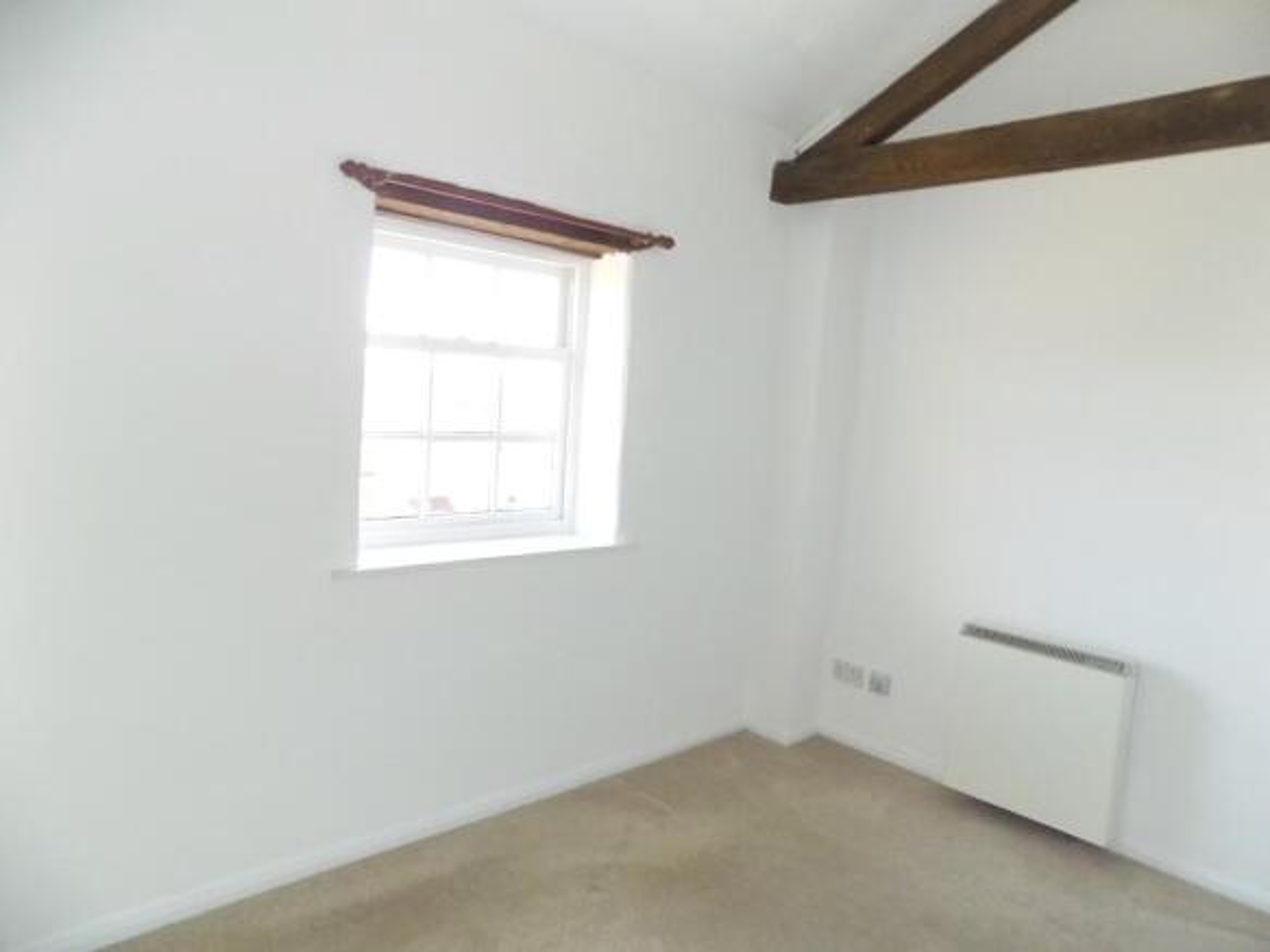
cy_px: 476
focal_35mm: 23
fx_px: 844
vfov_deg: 58.9
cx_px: 635
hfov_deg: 73.9
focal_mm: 4
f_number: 3.1
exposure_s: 1/80
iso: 200
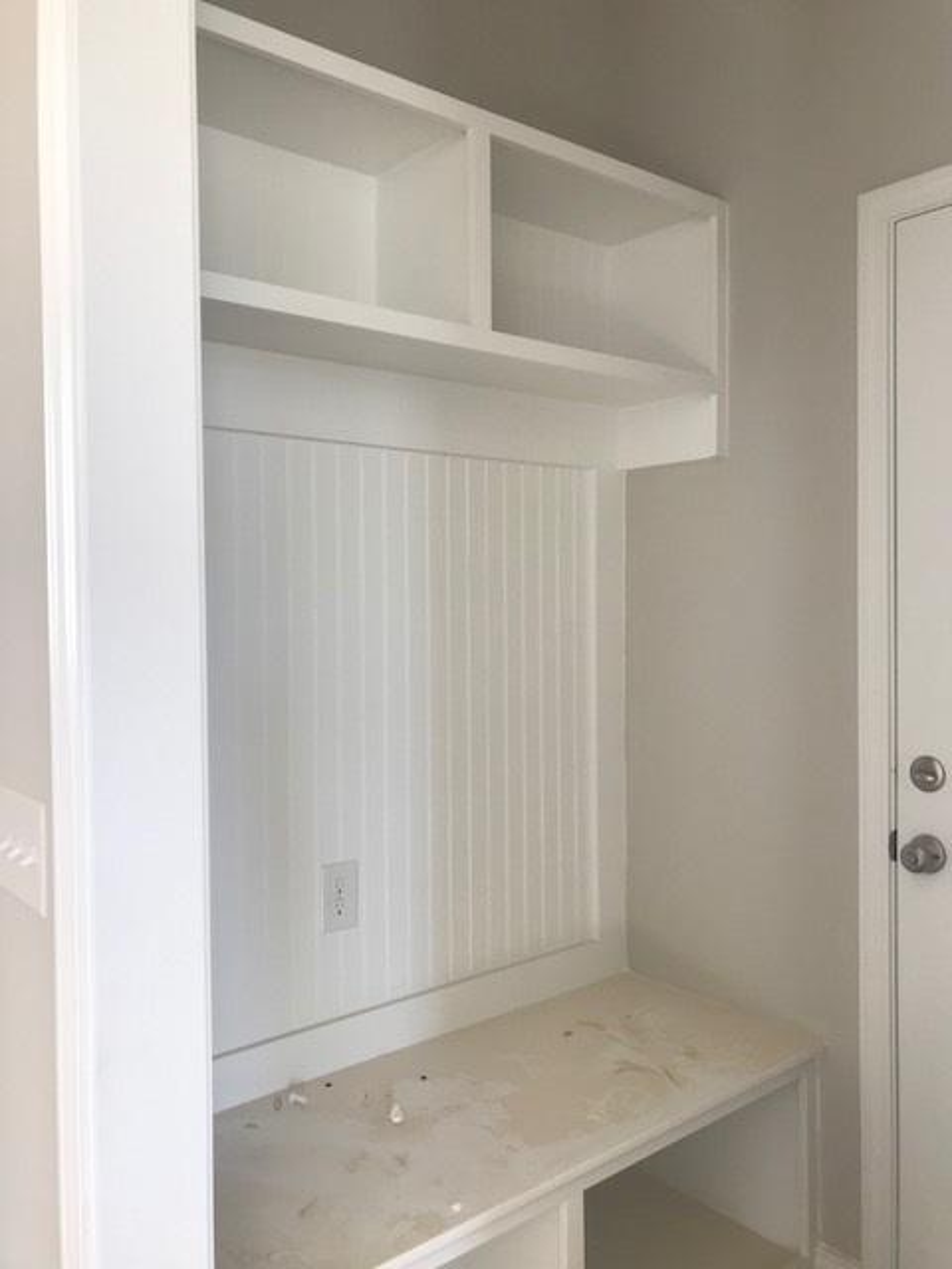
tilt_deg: -0.5
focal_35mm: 28
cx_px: 476
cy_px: 634
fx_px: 1027
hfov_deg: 49.7
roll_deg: +2.0
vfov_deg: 63.4
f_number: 1.8
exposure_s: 1/45
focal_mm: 3.99
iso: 25
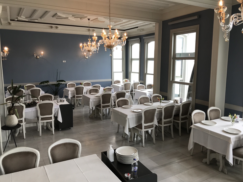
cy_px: 88
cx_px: 125
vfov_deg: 48.2
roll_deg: +0.1
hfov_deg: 61.6
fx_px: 204
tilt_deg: -6.7
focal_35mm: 29
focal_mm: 3.99
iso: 32
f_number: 1.8
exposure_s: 1/100
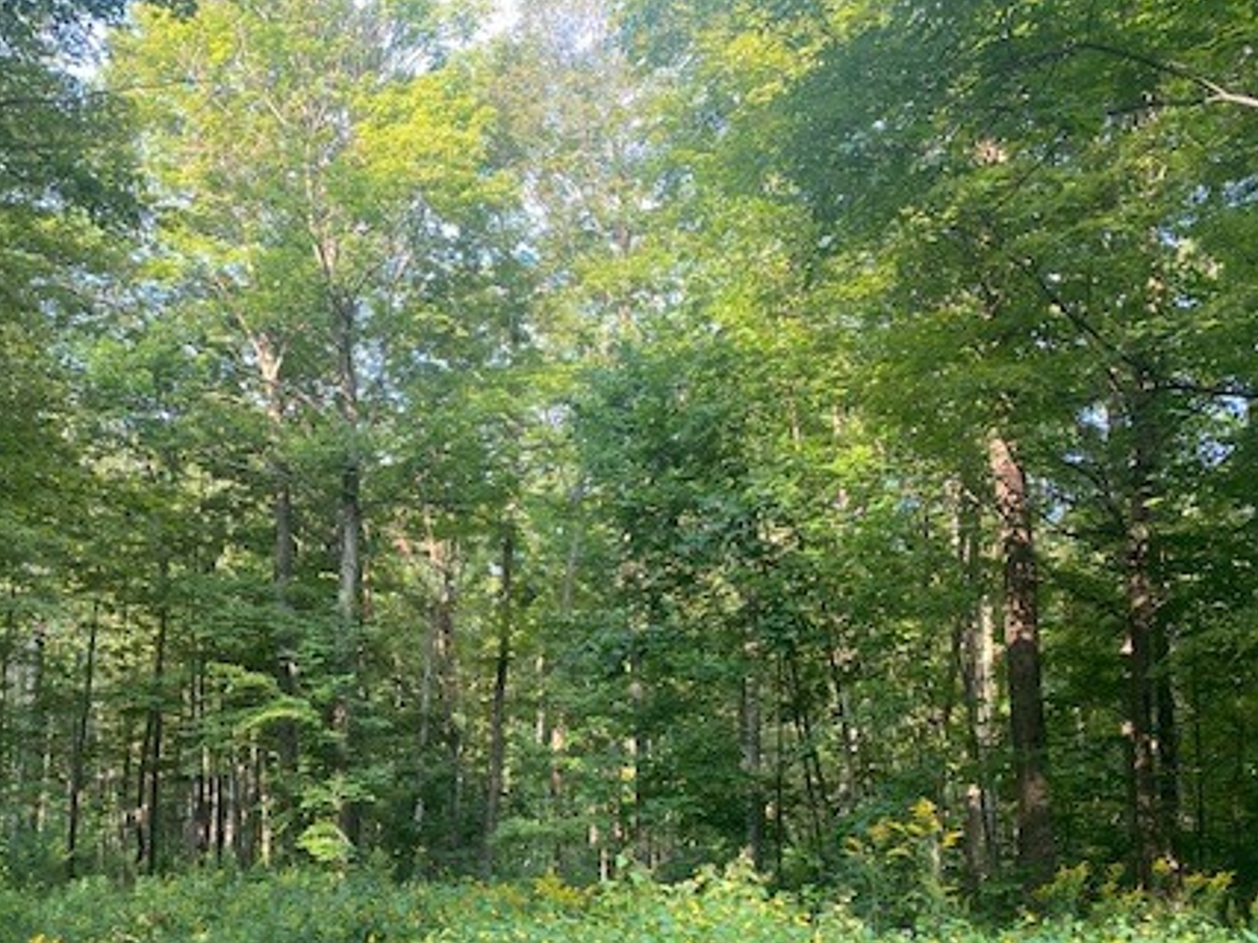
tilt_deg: +7.9
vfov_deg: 36.2
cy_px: 669
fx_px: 1417
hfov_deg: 46.6
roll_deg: -1.5
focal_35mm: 39
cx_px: 356
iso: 50
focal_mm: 4.25
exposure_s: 1/121
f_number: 1.8
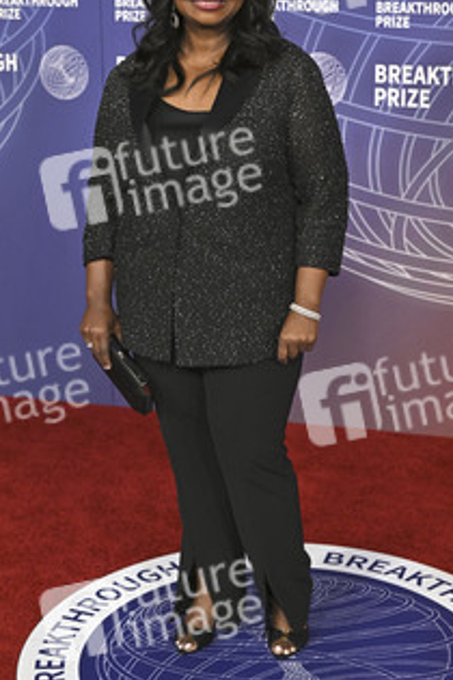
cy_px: 287
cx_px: 214
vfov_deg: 28.4
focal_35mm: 71
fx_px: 1340
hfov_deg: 19.2
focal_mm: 56
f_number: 4
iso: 2000
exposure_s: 1/320
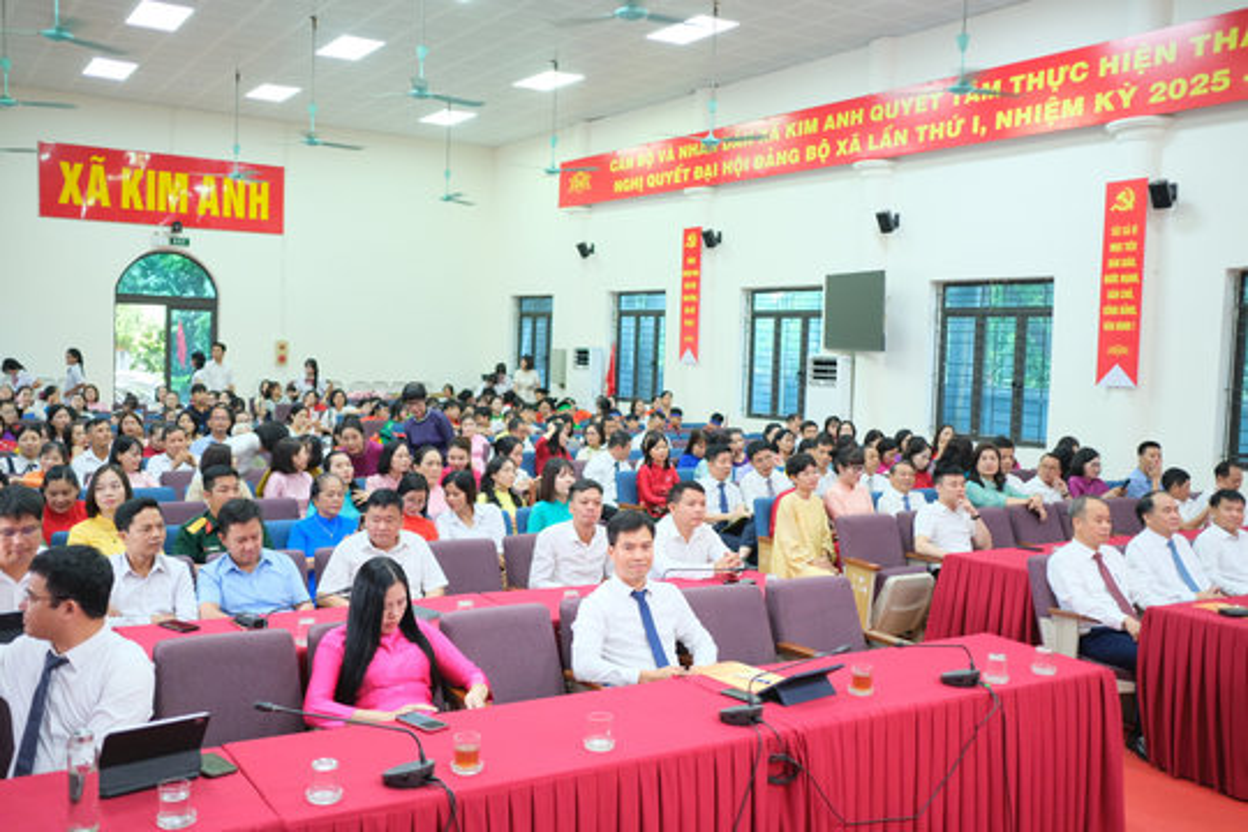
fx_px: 1213
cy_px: 416
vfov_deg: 37.9
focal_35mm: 35
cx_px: 624
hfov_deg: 54.4
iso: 640
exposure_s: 1/60
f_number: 2
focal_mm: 23
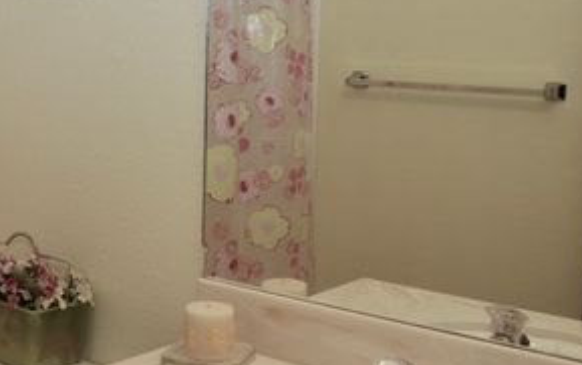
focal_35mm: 61
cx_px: 46
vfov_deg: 21.3
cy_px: 226
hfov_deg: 31.7
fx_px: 968
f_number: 5
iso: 200
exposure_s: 1/60
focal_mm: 18
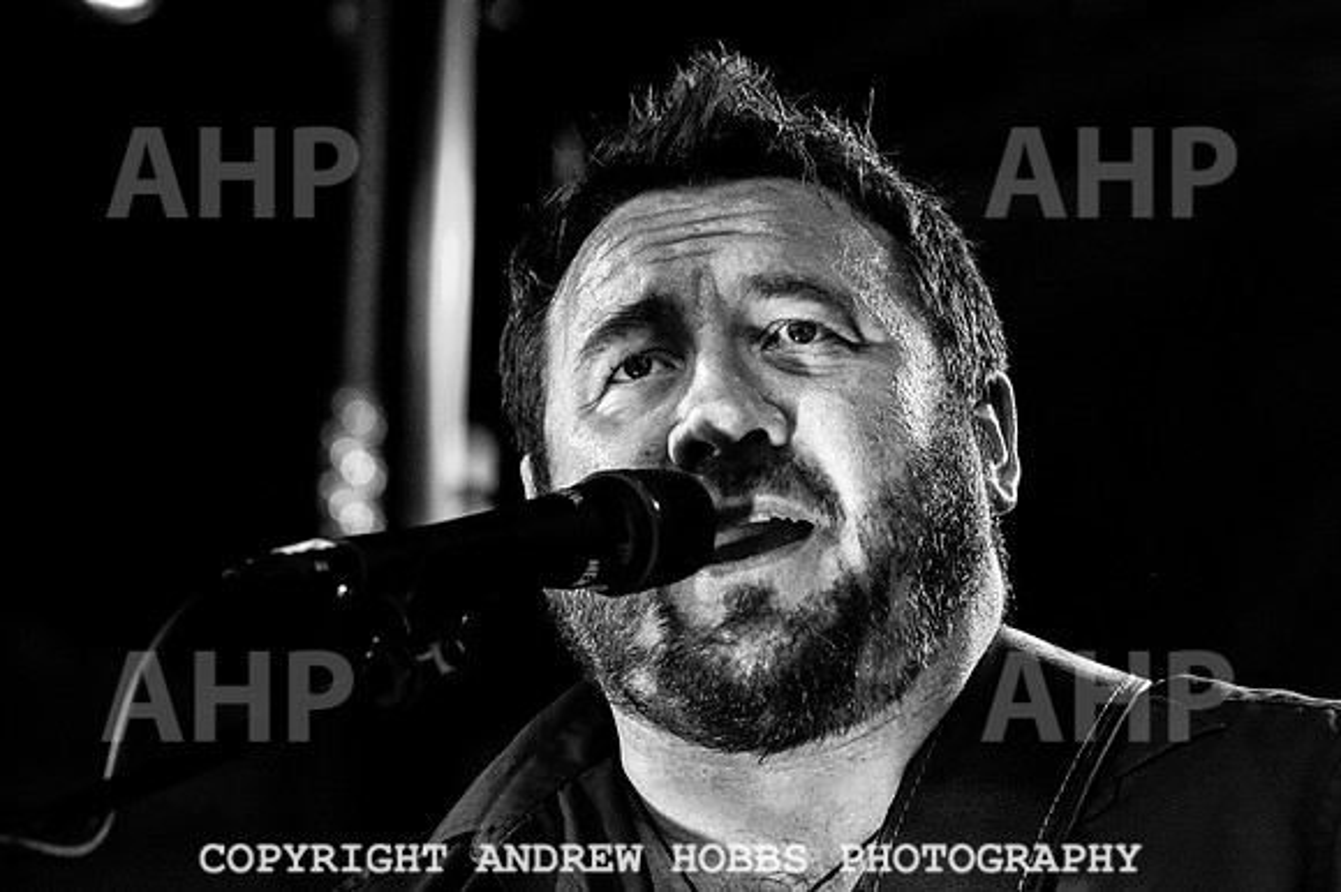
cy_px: 388
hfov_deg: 8.8
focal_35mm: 234
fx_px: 8695
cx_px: 766
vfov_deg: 5.9
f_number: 5.6
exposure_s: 1/1000
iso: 6400
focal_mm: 200
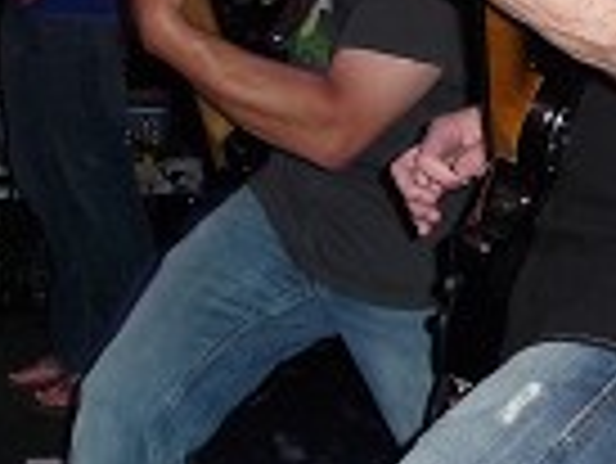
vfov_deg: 13.8
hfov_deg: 19.2
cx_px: 306
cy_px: -191
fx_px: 1817
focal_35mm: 102
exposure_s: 1/30
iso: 200
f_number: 3.3
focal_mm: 4.7
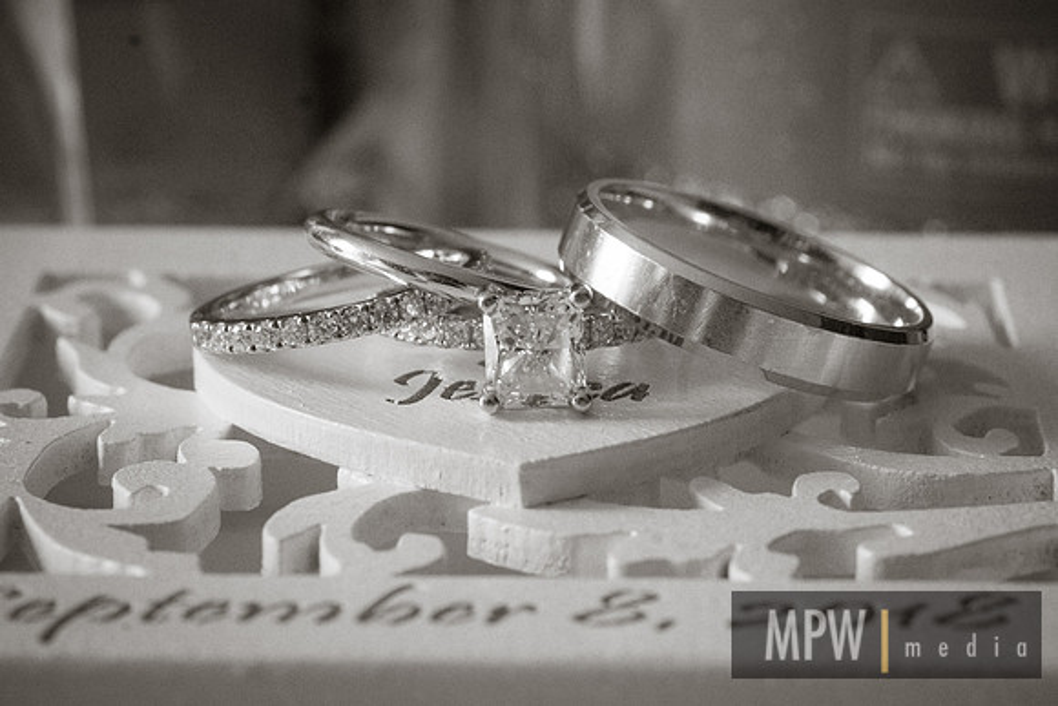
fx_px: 2645
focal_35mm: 90
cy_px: 353
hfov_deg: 22.6
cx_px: 529
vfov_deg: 15.2
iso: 5000
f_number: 11
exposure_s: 1/125
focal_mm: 60
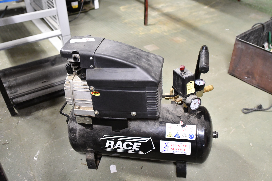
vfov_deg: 36.9
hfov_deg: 53.1
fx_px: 272
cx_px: 136
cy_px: 90
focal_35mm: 36
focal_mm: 24
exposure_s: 1/40
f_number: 3.2
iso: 4000
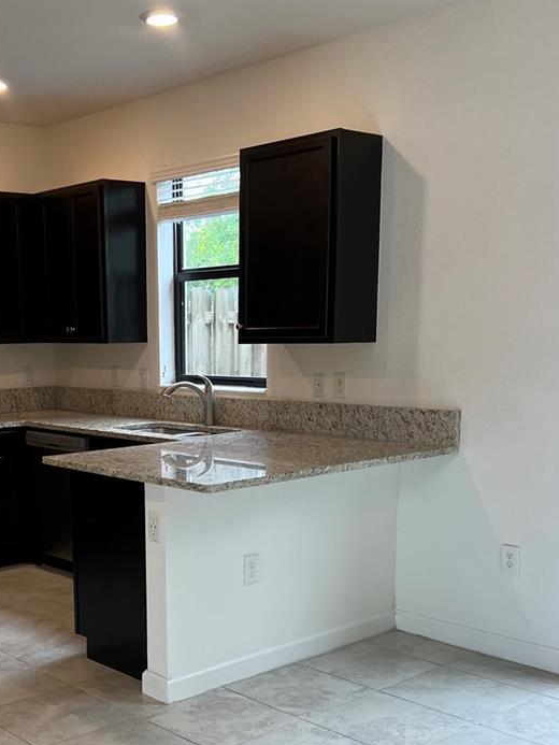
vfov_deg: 41.3
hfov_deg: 31.8
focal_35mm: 45
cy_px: 516
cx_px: 158
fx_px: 969
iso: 64
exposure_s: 1/120
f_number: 1.5
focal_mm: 5.7
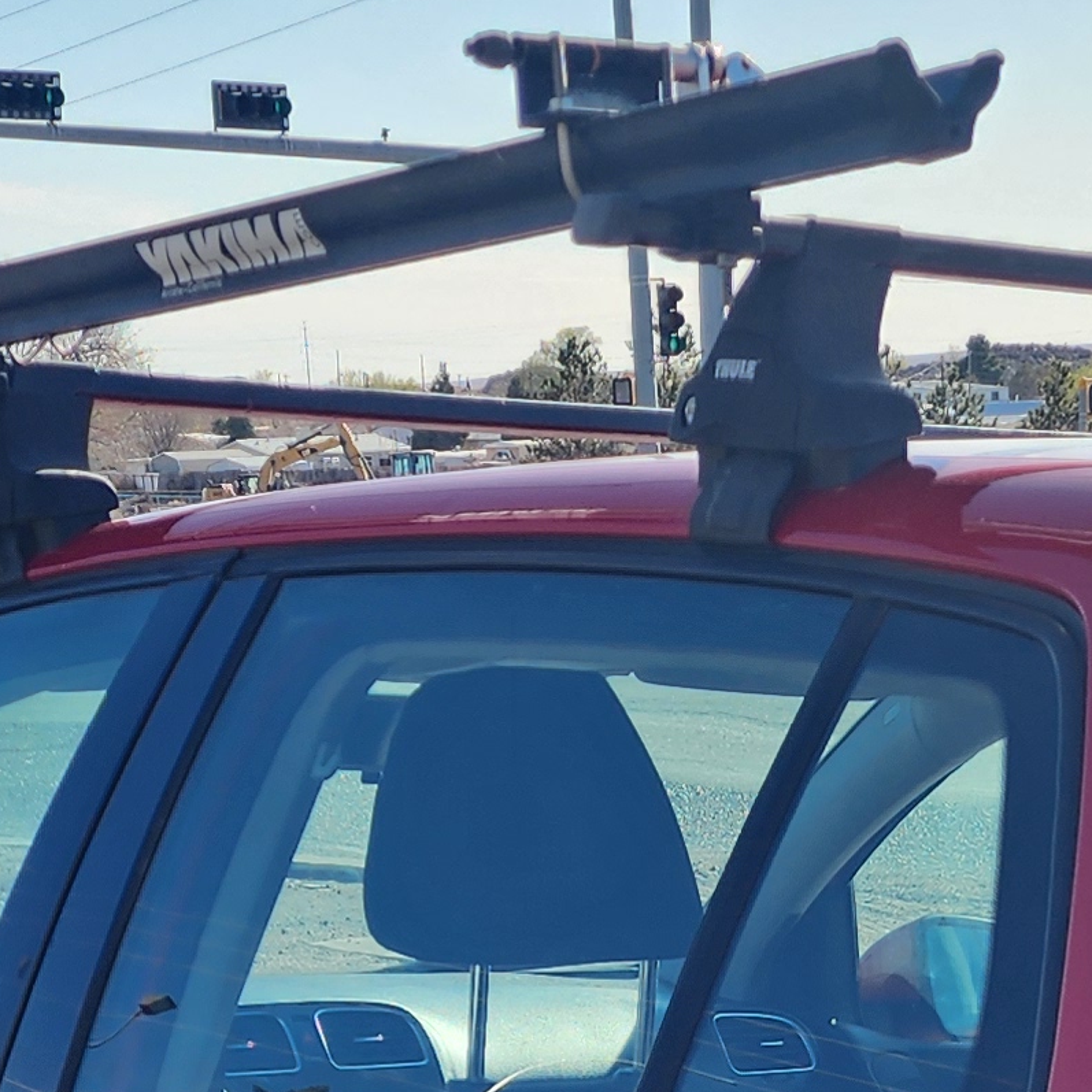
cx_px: 780
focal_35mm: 102
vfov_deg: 15.0
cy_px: 1936
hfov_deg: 17.0
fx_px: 3640
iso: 12
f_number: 1.8
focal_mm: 6.4
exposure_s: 1/659
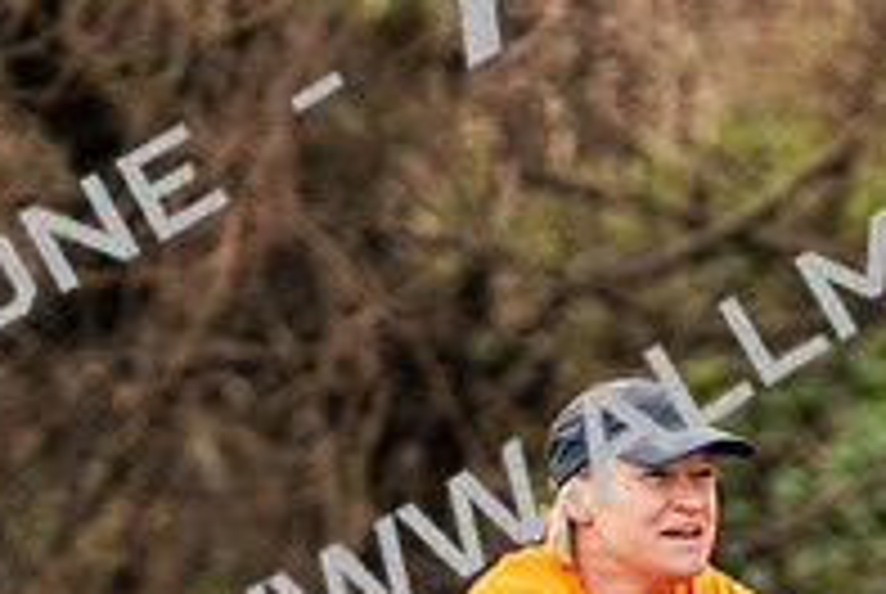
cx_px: 697
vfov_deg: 0.8
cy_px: 727
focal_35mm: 1627
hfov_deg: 1.3
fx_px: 40102
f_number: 6.3
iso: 3200
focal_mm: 553
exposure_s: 1/2000
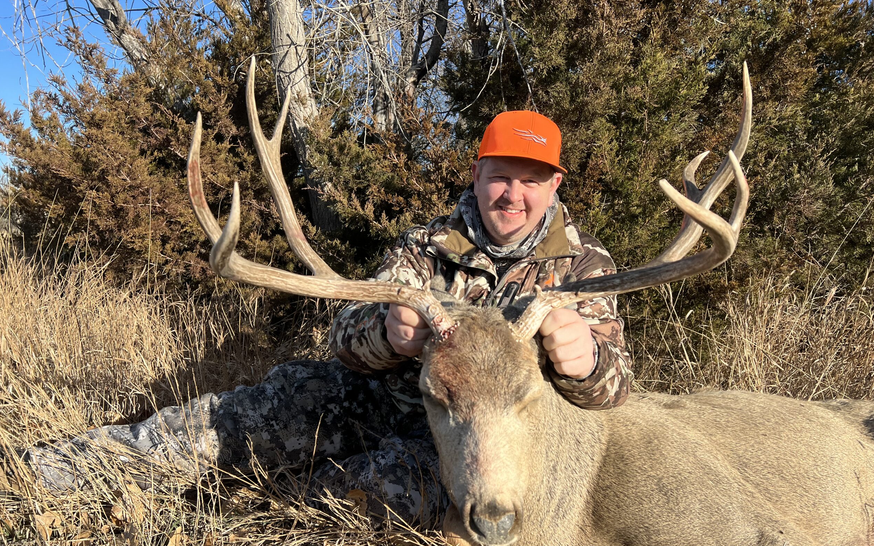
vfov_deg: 44.5
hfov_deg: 66.5
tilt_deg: -10.6
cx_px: 442
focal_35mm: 28
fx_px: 667
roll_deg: -1.0
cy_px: 307
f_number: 1.5
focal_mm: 5.7
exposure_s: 1/2695
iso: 50
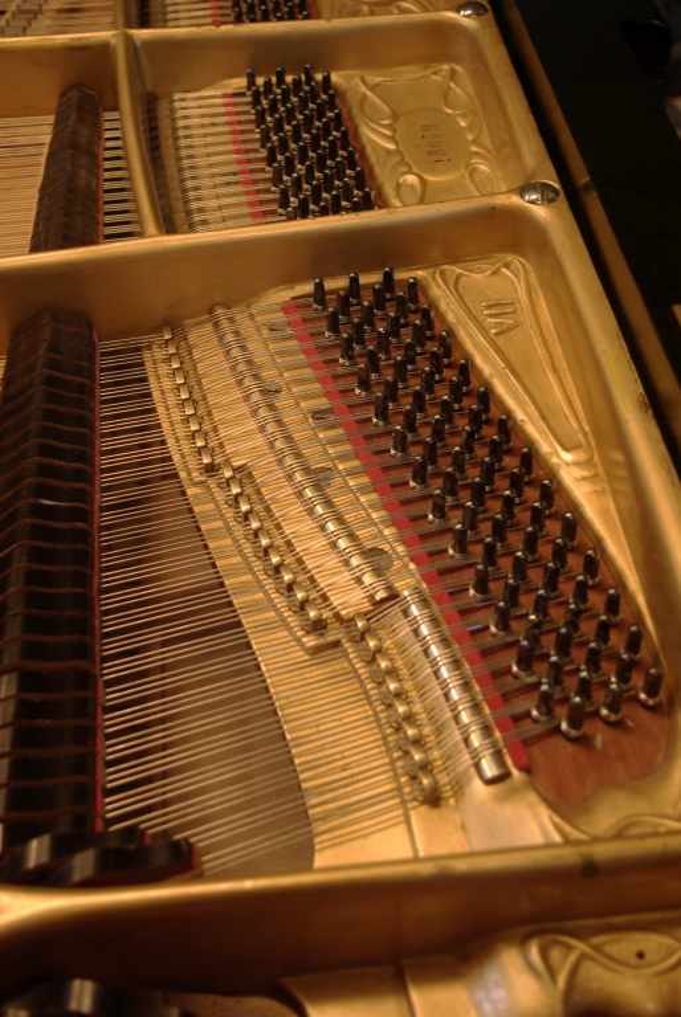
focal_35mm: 46
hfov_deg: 29.0
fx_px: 1316
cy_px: 508
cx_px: 340
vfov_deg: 42.3
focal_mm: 31
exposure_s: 1/20
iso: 400
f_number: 4
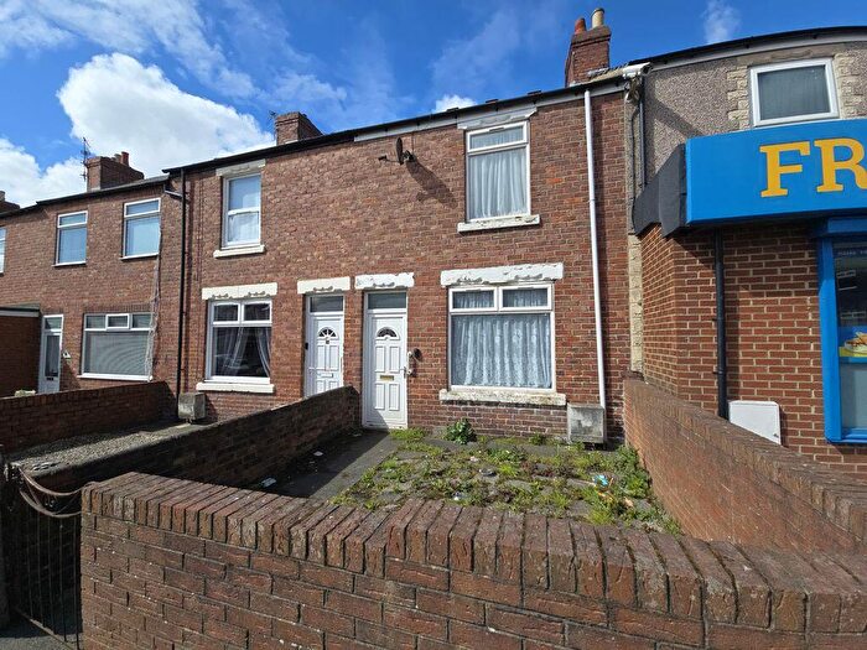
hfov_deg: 106.2
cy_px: 325
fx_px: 326
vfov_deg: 89.9
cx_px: 434
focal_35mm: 13
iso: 50
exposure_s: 1/2204
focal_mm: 2.2
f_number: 2.2
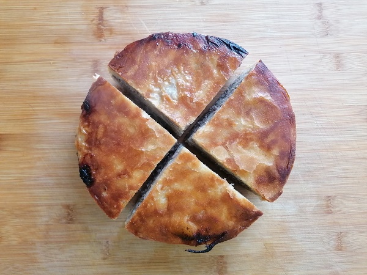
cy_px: 138
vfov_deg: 51.4
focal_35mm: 27
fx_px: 286
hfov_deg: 65.3
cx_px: 184
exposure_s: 1/33.3
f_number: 1.8
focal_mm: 4.75
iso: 320
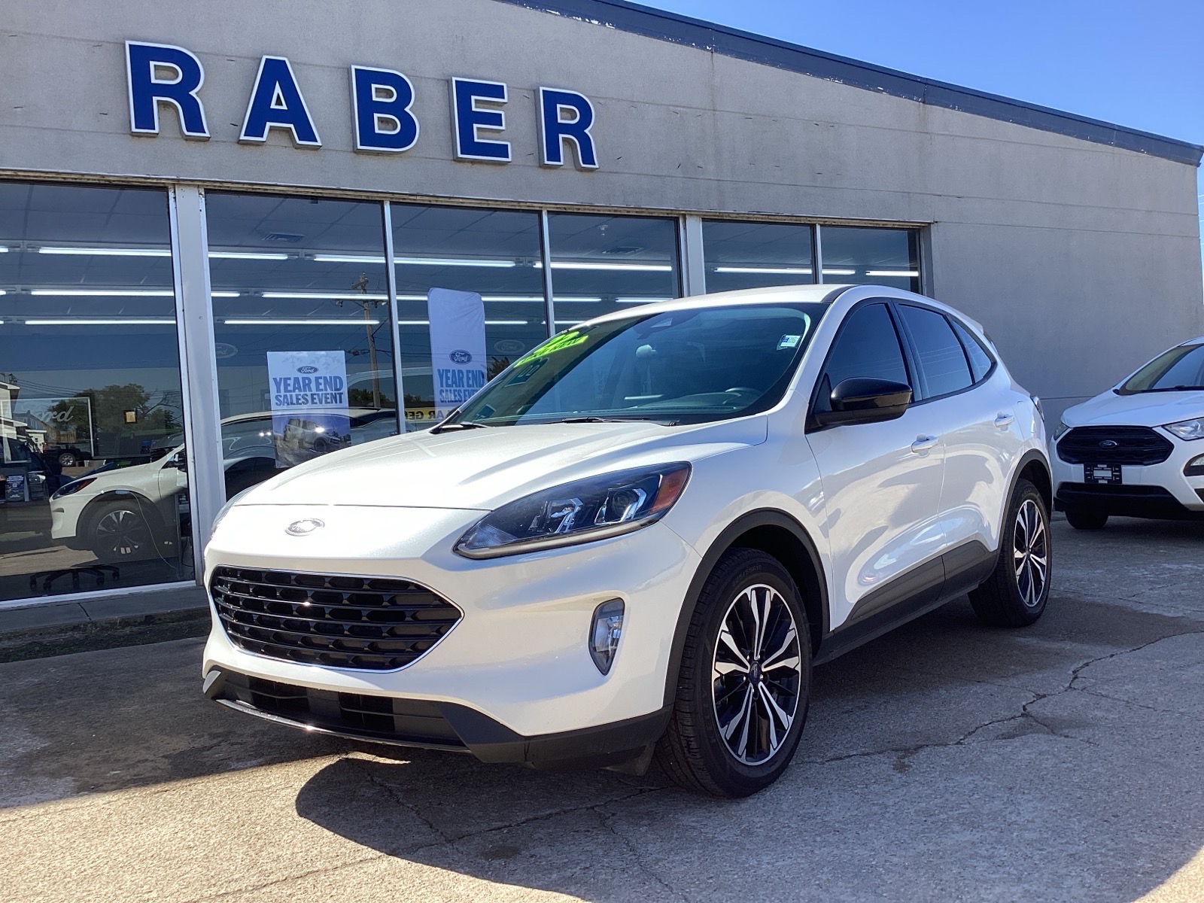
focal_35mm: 31
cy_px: 452
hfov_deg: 58.4
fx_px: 1078
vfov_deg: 45.4
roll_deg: +4.7
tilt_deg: -0.9
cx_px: 602
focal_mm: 3.3
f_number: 2.4
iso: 25
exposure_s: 1/754
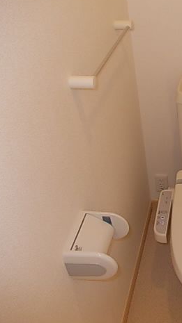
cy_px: 157
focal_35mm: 42
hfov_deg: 25.4
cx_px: 218
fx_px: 361
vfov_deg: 48.4
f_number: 2.7
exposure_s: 1/25
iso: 200
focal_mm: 4
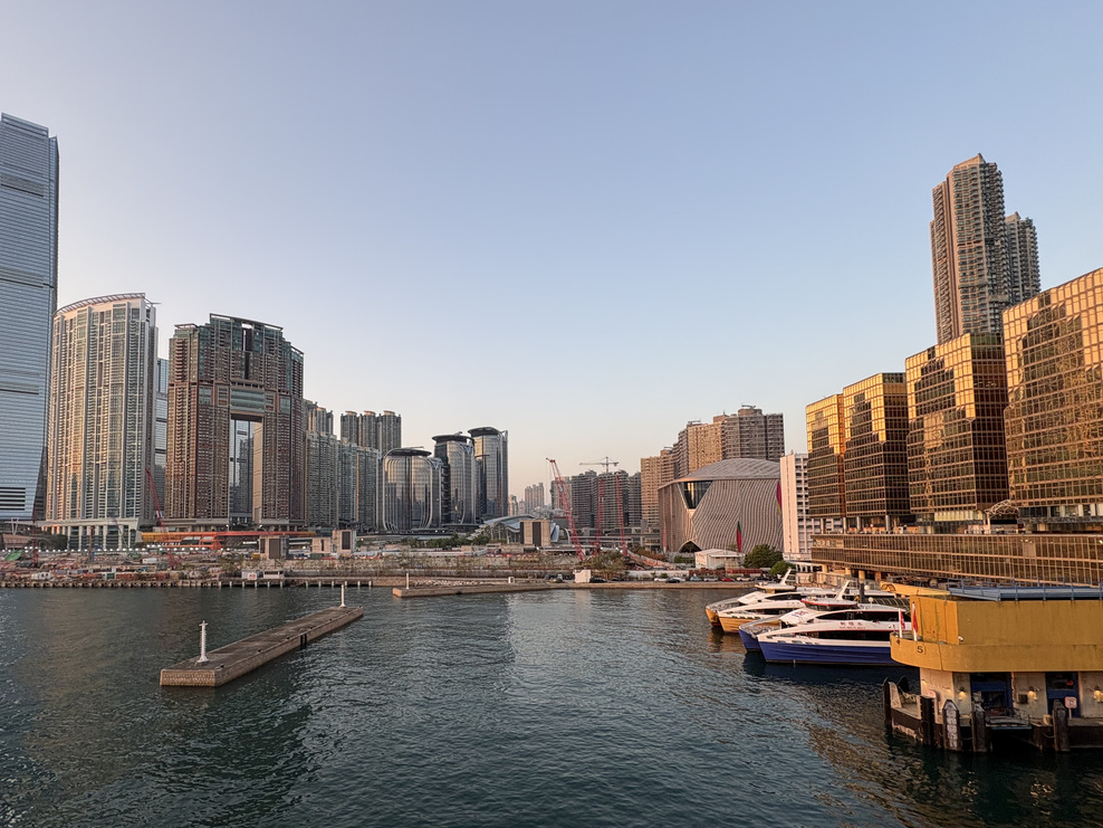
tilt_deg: +4.3
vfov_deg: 73.8
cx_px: 483
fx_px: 542
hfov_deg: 90.6
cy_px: 501
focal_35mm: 17
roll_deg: +0.9
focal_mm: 2.22
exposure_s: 1/224
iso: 40
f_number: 2.2
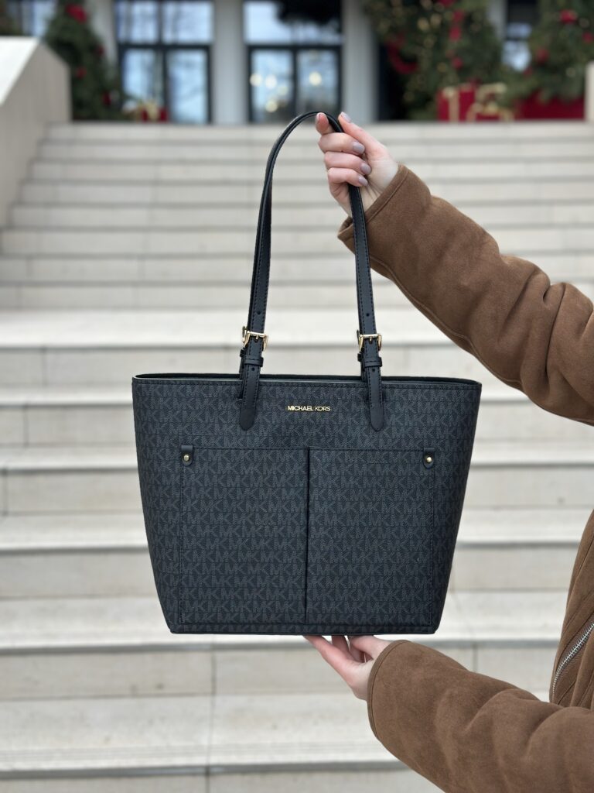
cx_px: 297
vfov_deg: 39.7
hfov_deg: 30.3
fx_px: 1098
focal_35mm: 48
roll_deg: -0.4
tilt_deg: -6.9
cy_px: 396
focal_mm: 6.86
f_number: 1.78
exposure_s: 1/359
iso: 80
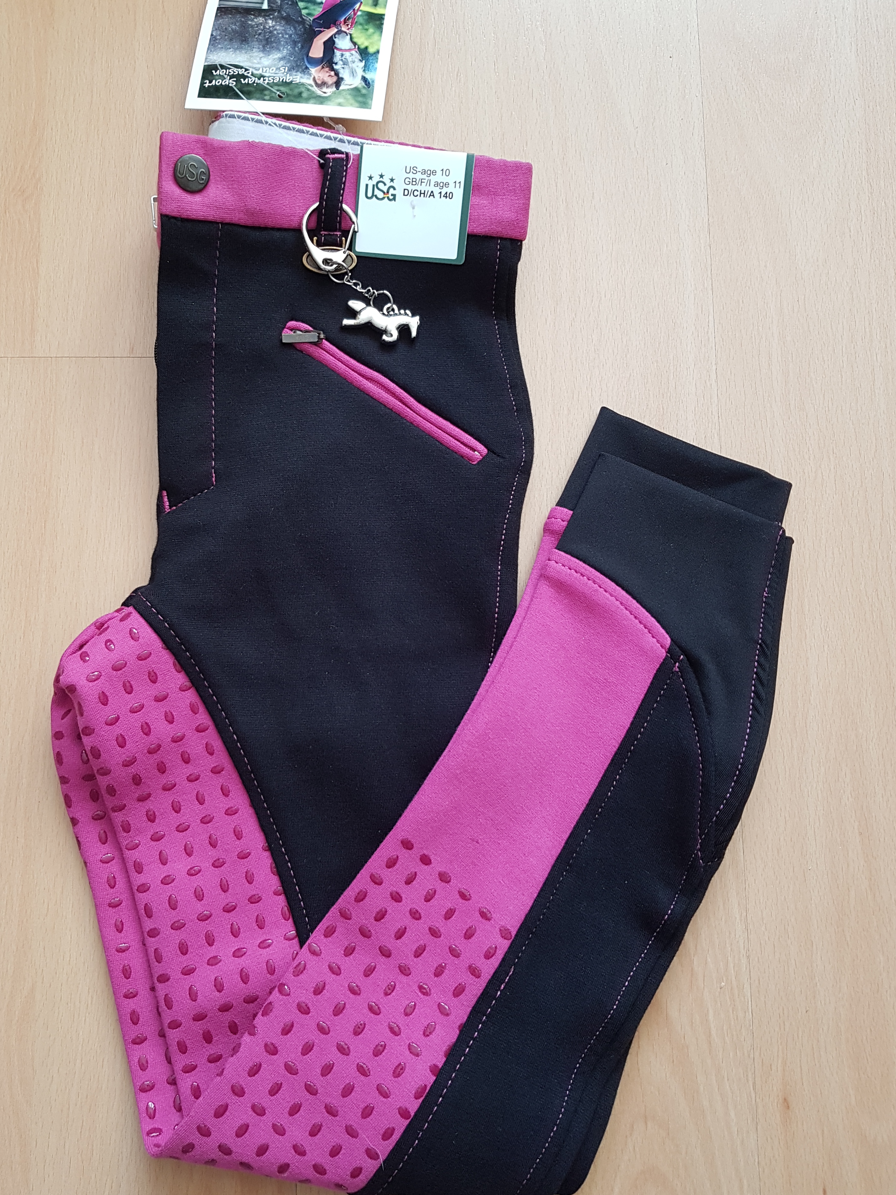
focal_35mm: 28
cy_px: 597
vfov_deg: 63.4
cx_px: 423
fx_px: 966
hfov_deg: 49.7
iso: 100
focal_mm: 4.2
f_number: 1.7
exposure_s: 1/60
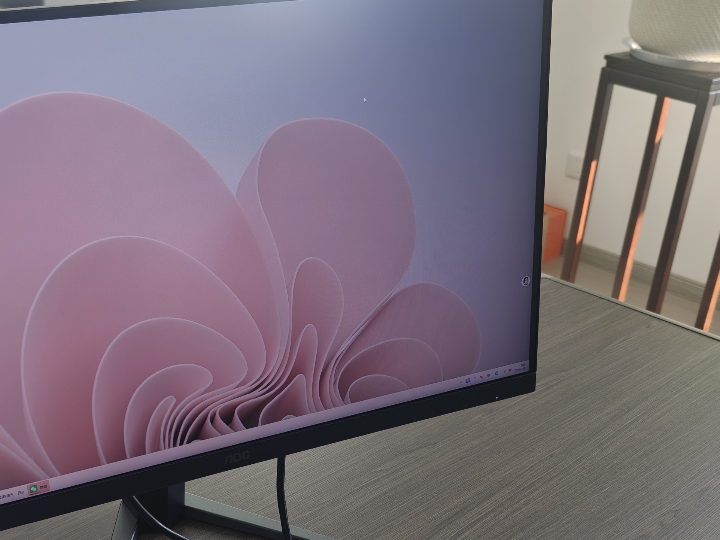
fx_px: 1019
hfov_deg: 38.6
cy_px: 390
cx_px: 267
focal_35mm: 49
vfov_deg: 29.3
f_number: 1.8
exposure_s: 1/100
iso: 125
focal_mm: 8.67
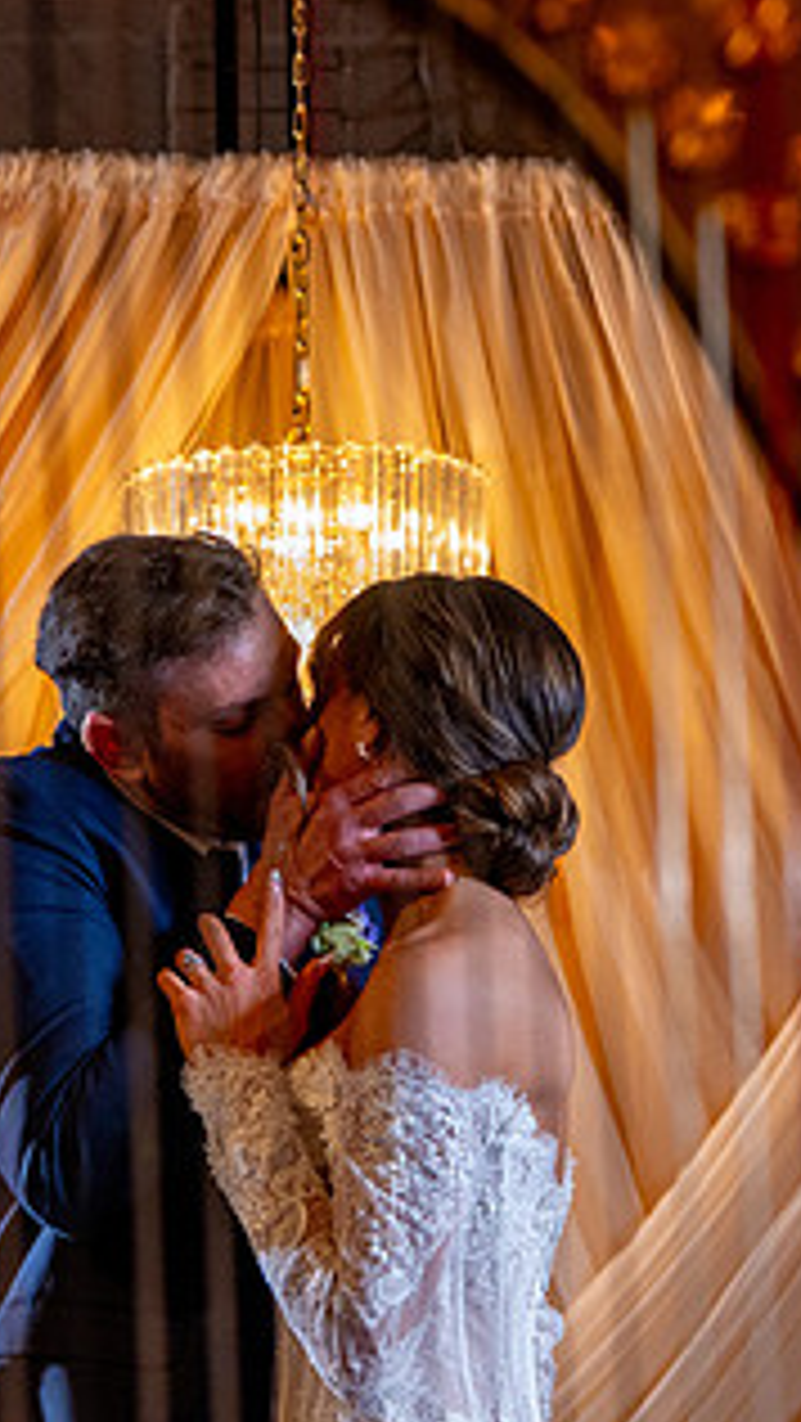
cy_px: 844
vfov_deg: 16.6
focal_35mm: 129
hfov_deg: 9.4
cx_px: 256
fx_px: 4866
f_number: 5
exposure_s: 1/320
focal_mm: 58
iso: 2000
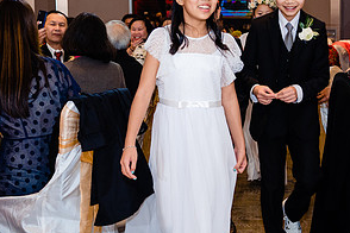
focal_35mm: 71
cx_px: 244
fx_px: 690
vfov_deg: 19.2
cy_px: 89
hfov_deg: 28.2
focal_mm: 36
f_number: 4
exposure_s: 1/160
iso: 1250
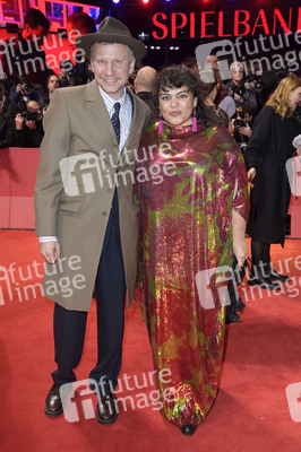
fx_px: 452
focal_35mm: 36
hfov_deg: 36.8
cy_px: 226
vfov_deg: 53.2
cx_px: 150
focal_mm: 36
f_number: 5.6
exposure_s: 1/160
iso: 1000
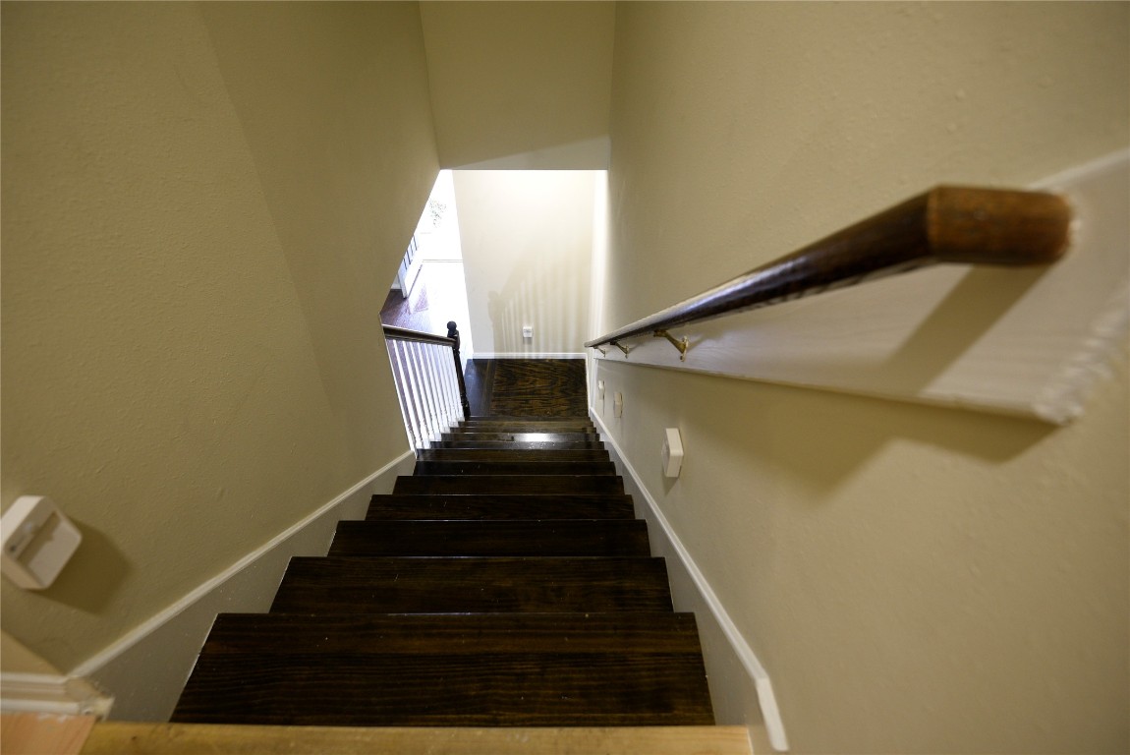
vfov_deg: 67.4
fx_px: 565
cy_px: 378
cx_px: 565
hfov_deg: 90.0
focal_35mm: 18
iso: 1000
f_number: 4
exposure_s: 1/20
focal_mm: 18
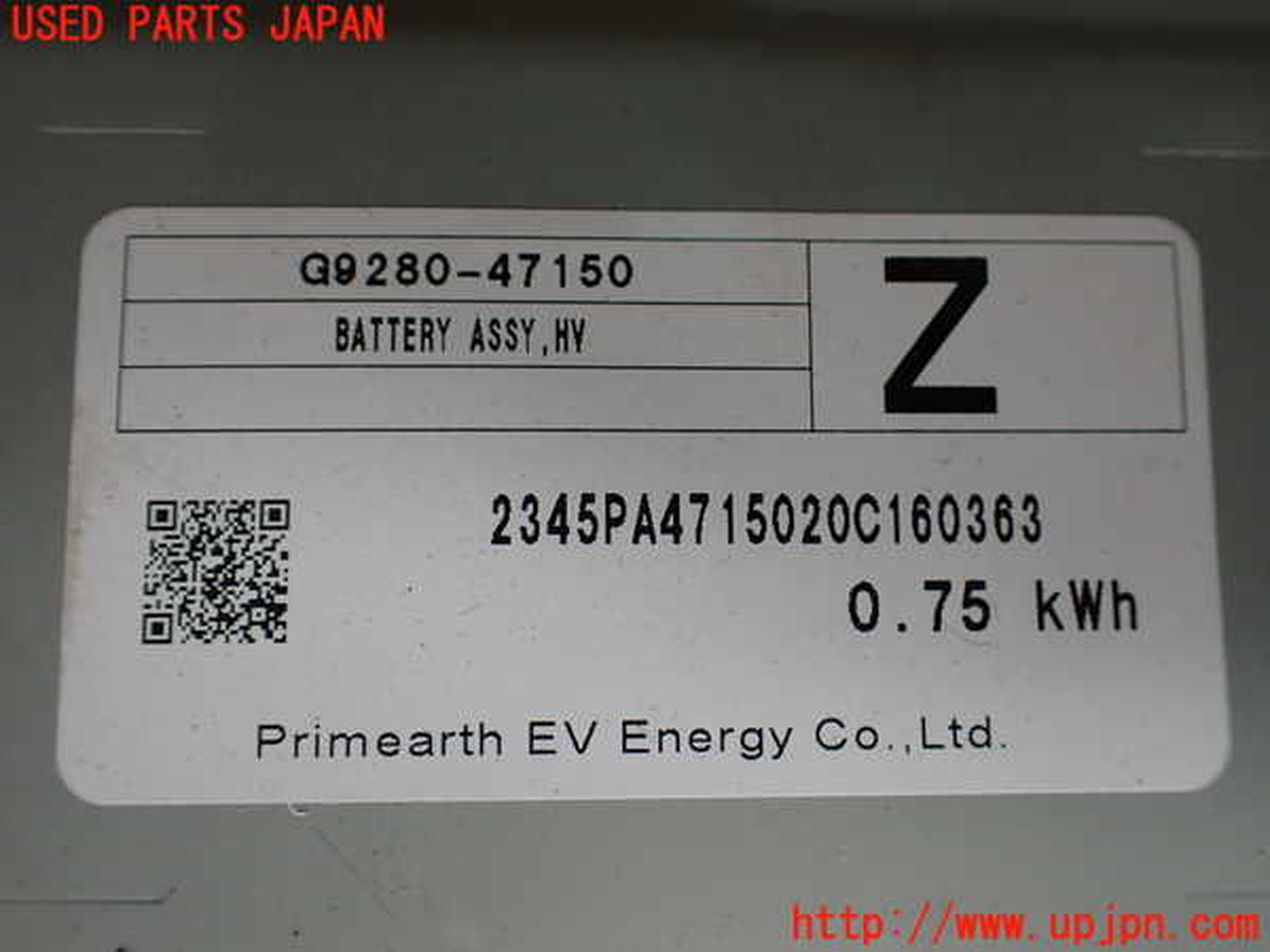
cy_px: 476
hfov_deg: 60.0
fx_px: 1101
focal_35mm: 30
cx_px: 635
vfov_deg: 46.8
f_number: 2.3
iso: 125
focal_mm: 5.4
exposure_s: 1/125
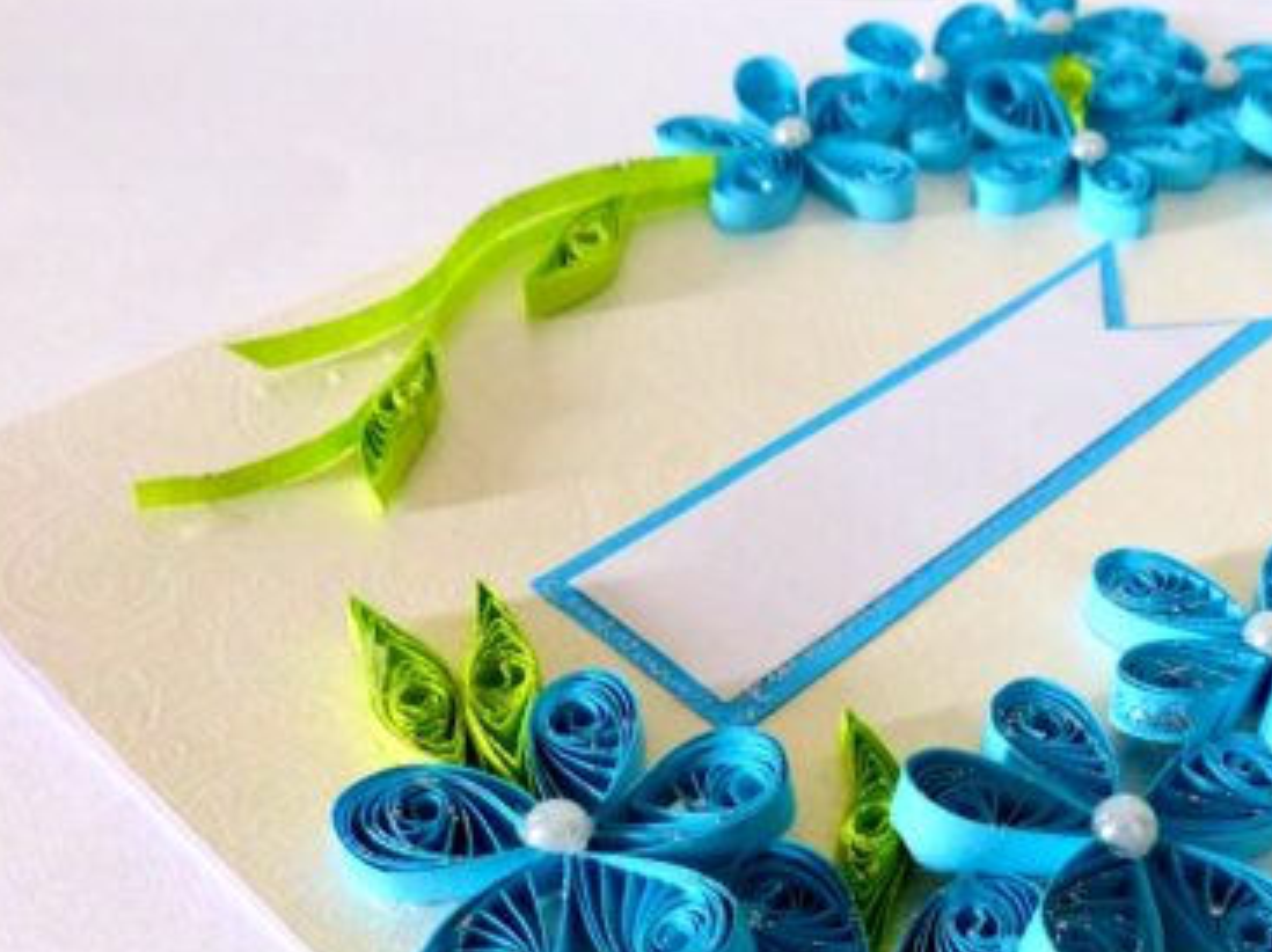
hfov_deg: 44.7
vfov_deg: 34.9
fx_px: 1506
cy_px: 605
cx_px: 911
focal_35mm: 41
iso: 250
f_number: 2.8
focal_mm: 4.5
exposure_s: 1/60
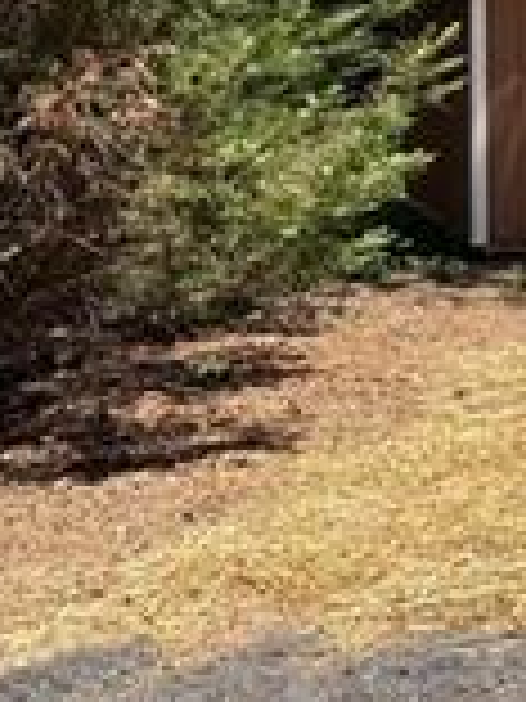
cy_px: 198
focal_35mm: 118
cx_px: 463
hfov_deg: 12.5
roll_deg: +0.8
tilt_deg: -6.9
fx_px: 2391
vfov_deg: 16.6
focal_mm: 6.76
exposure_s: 1/2370
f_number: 1.78
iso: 80
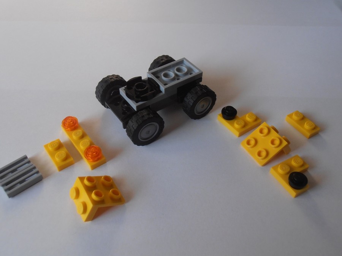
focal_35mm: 37
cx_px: 171
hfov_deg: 50.1
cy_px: 128
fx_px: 366
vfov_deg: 38.7
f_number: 3.9
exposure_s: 1/50
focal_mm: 6.61
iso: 80
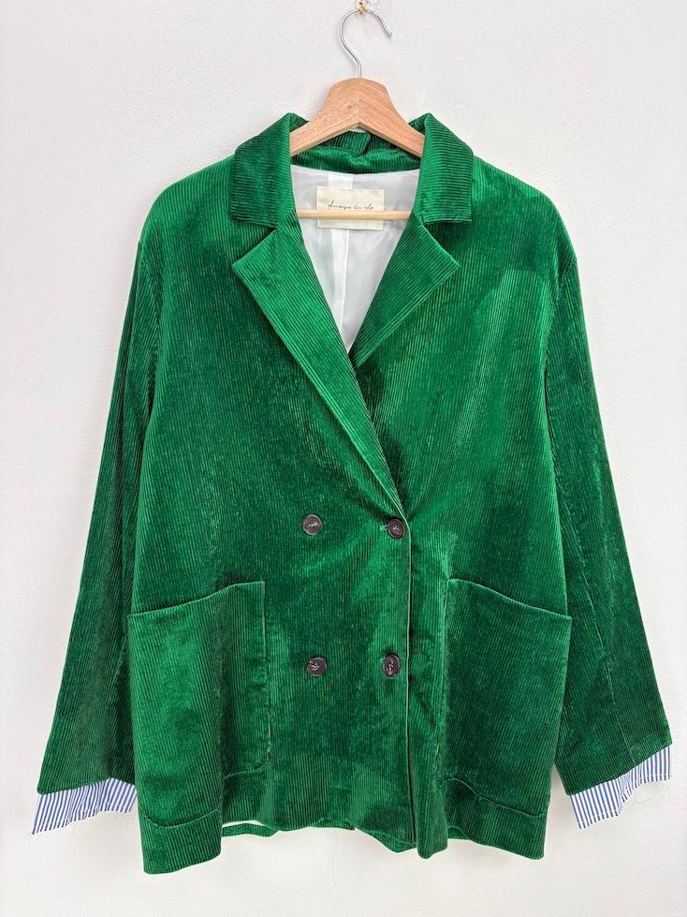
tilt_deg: -7.9
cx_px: 344
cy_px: 458
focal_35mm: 26
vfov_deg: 67.3
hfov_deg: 53.1
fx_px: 688
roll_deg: -0.2
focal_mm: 5.96
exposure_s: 1/100
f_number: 1.6
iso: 100
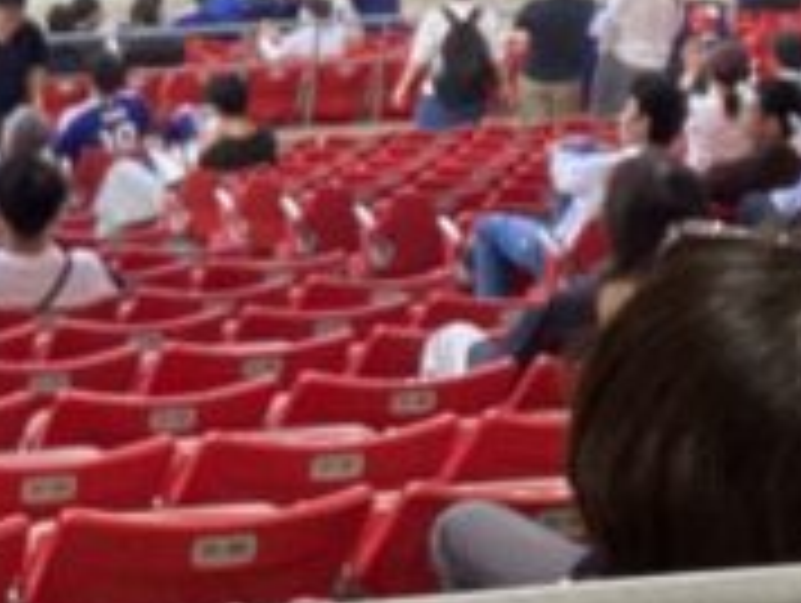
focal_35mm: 132
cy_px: -158
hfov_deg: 14.3
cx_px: -248
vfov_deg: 11.0
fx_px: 3059
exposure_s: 1/60
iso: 125
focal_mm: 2.71
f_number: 2.2
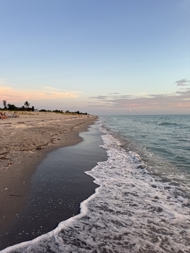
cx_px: 95
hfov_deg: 56.8
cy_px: 126
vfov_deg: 71.6
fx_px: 176
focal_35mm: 24
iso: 64
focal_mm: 6.76
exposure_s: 1/121
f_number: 1.78
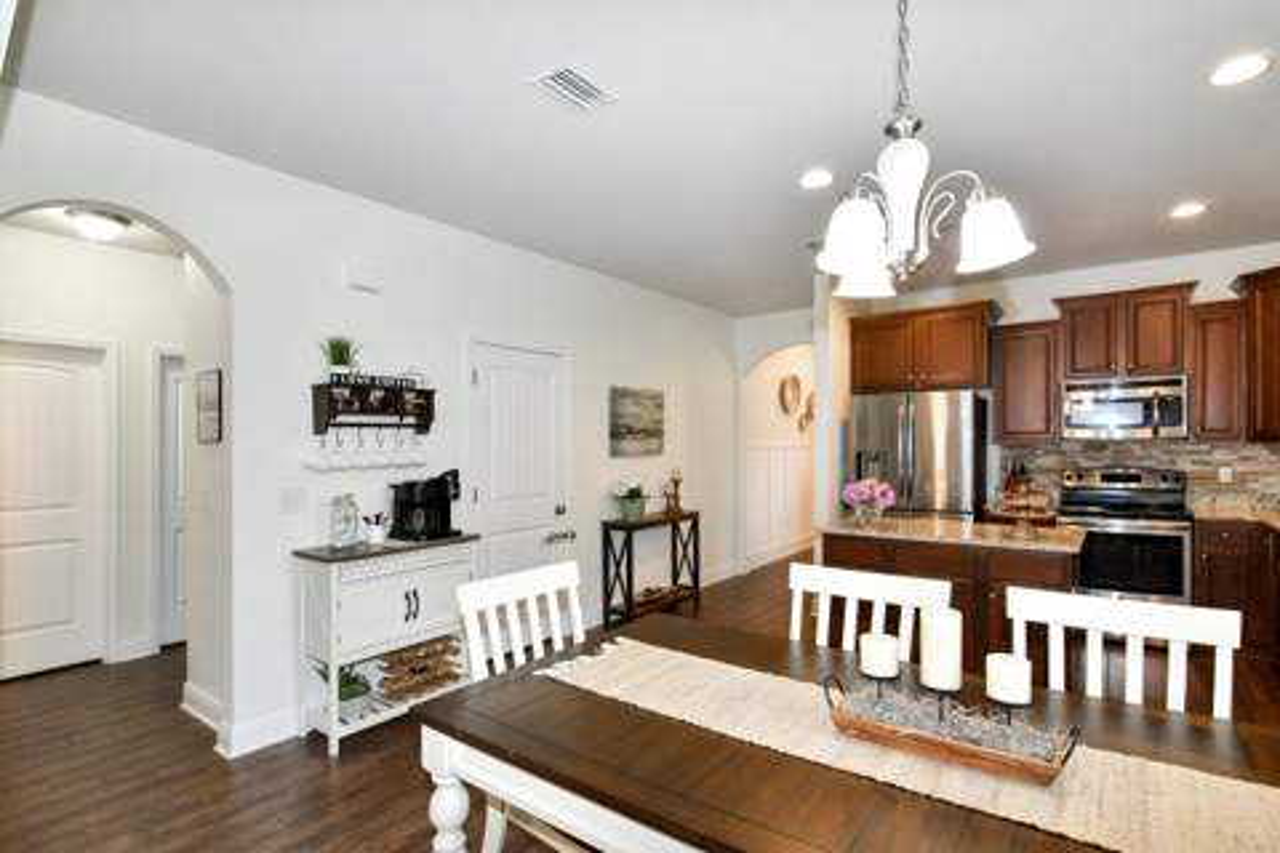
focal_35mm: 16
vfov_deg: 73.7
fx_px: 569
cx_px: 640
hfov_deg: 96.7
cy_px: 426
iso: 1000
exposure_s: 1/60
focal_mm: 11
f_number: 7.1
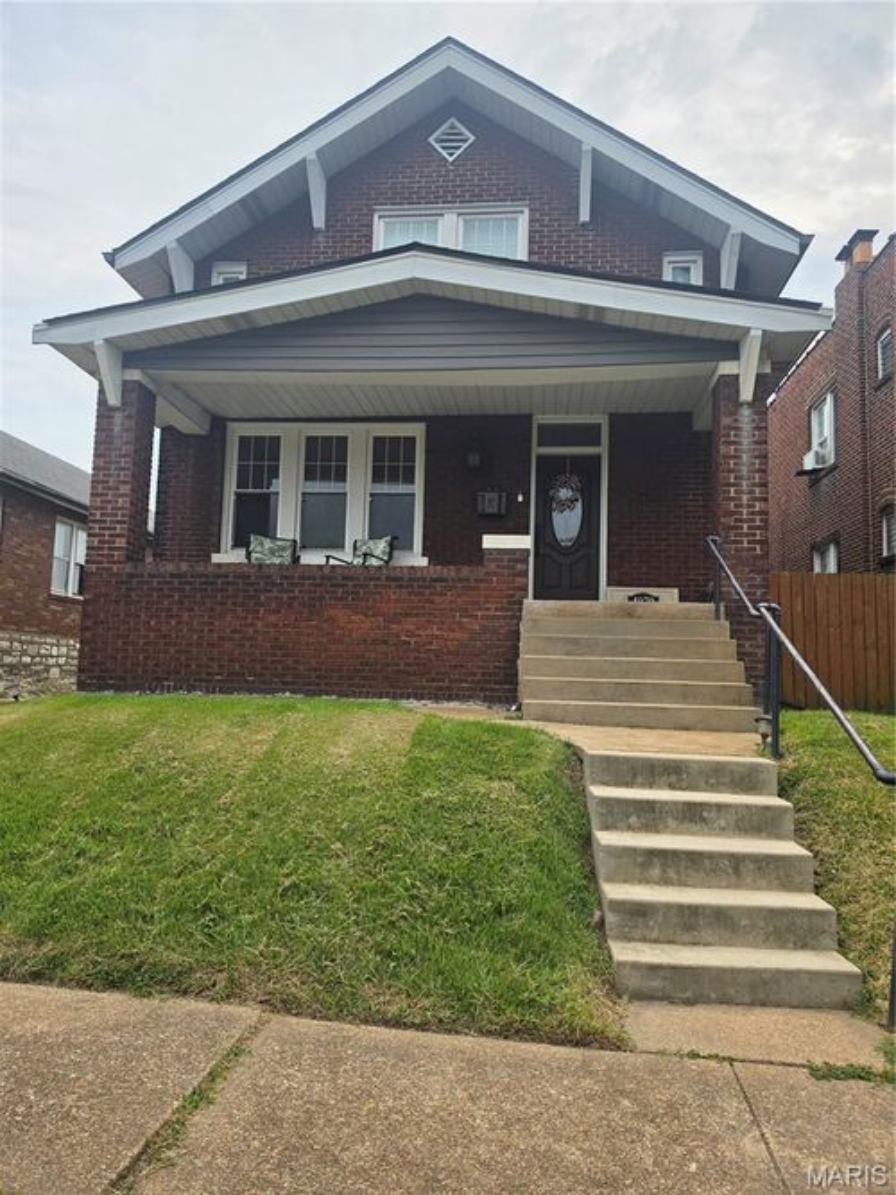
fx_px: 794
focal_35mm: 23
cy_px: 598
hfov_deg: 58.9
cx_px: 448
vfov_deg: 73.9
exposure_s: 1/5445
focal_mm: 6.5
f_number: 1.4
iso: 64
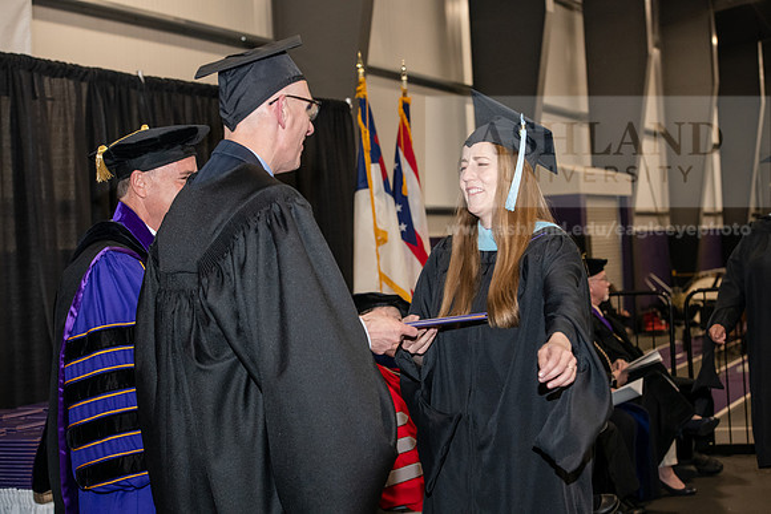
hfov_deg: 28.8
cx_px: 386
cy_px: 257
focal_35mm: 70
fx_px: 1499
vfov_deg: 19.5
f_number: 5.6
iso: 2500
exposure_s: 1/200
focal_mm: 70
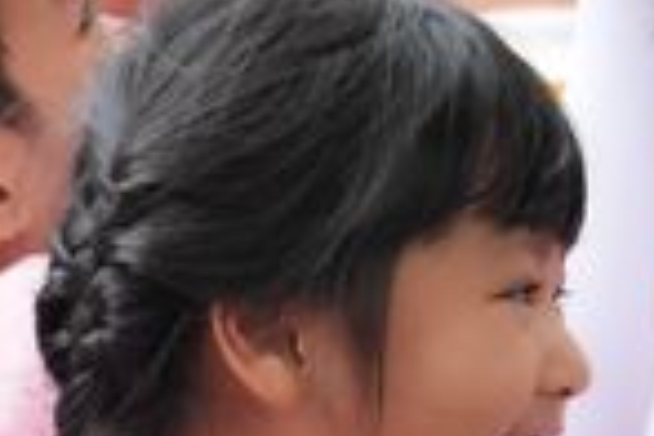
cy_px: -656
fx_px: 17057
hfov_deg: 2.2
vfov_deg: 1.5
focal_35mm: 939
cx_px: 1081
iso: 640
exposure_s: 1/125
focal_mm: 92
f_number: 7.1
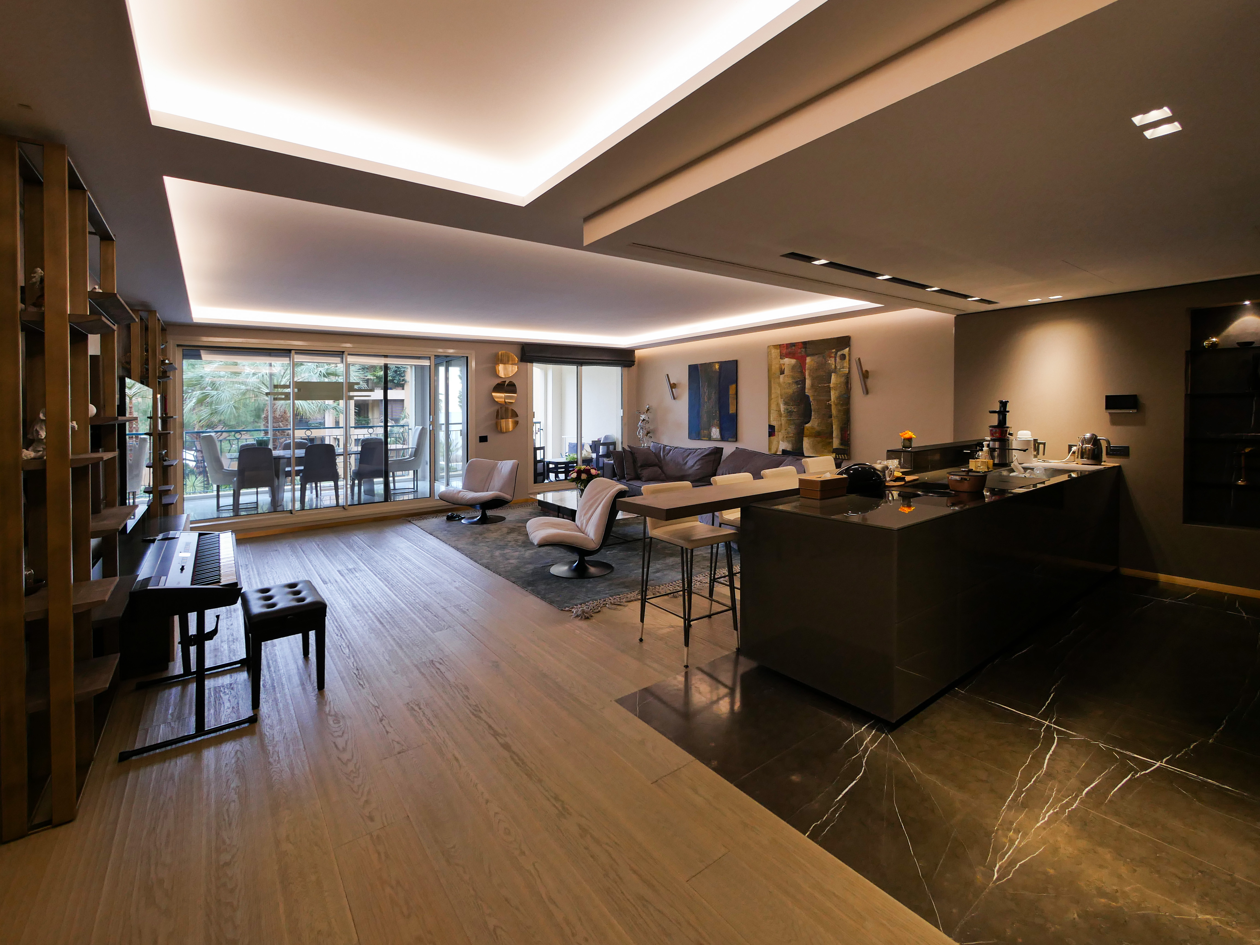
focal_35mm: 14
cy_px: 472
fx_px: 510
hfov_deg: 102.1
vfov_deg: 85.7
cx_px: 630
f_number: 4
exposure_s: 1/60
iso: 320
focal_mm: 7
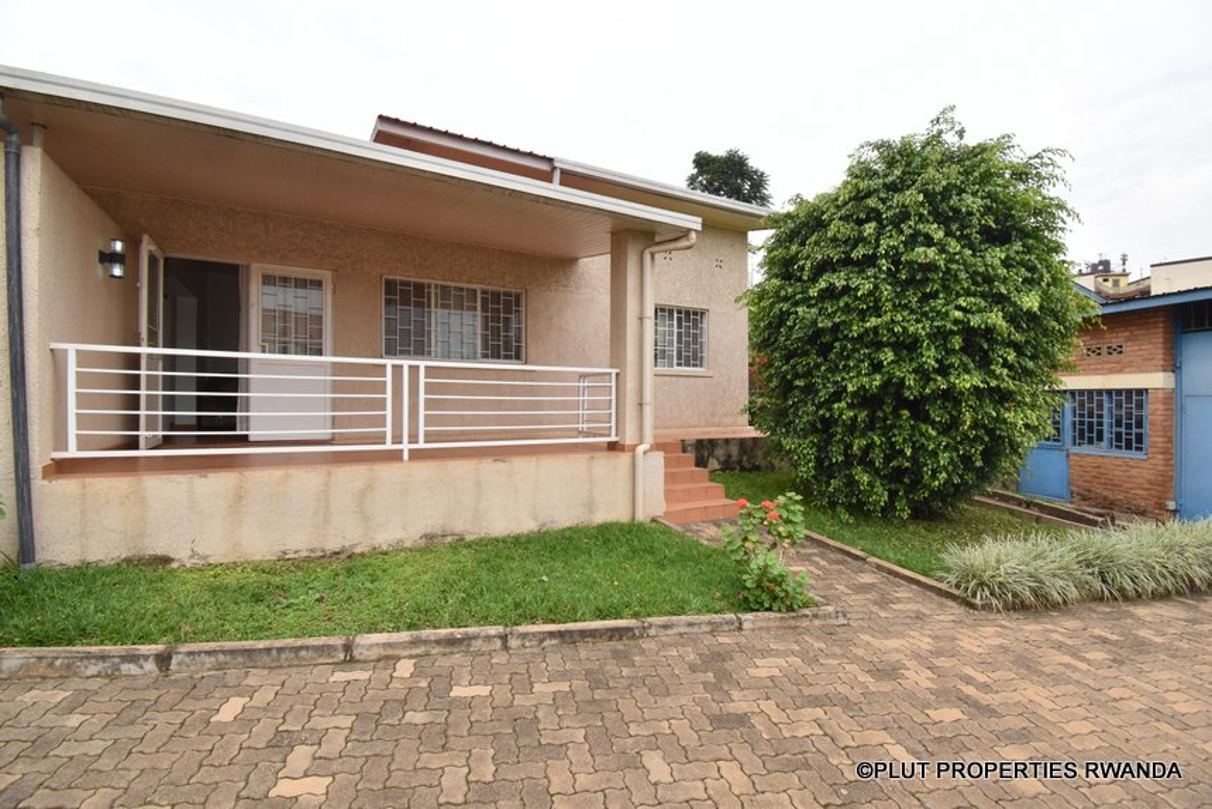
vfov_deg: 77.4
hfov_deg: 100.4
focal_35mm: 15
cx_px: 606
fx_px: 505
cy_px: 404
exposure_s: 1/320
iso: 250
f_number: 8
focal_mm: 10
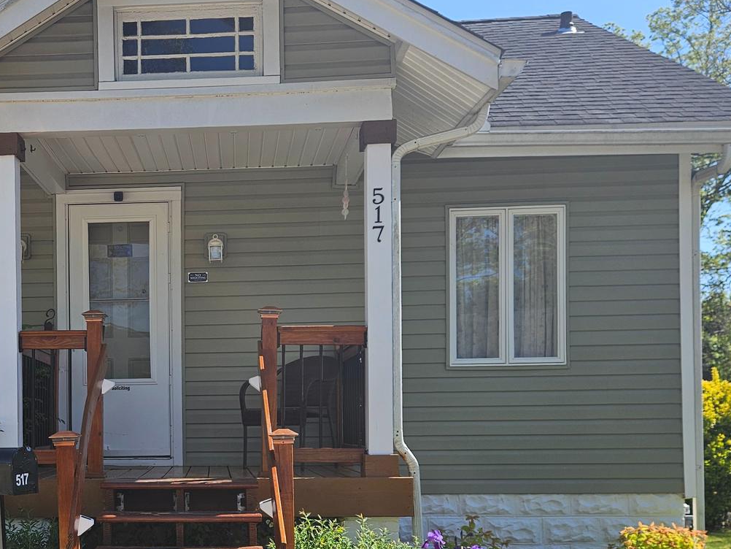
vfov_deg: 30.4
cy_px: 413
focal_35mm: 47
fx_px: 993
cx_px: 146
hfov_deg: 38.9
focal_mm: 5.4
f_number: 1.8
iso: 25
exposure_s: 1/1218
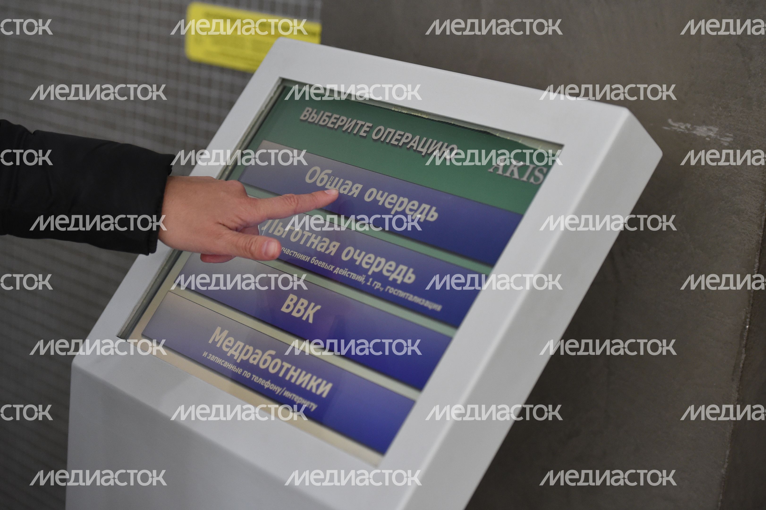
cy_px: 255
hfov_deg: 28.9
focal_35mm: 70
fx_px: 1489
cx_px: 383
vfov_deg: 19.4
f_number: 3.5
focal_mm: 70
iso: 3200
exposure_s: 1/250
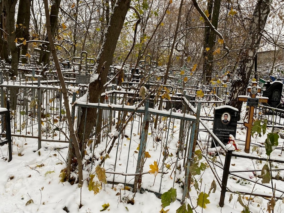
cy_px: 106
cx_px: 142
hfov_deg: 67.3
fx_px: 213
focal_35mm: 26
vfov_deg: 53.1
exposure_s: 1/122
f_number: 1.8
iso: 40
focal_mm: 4.25
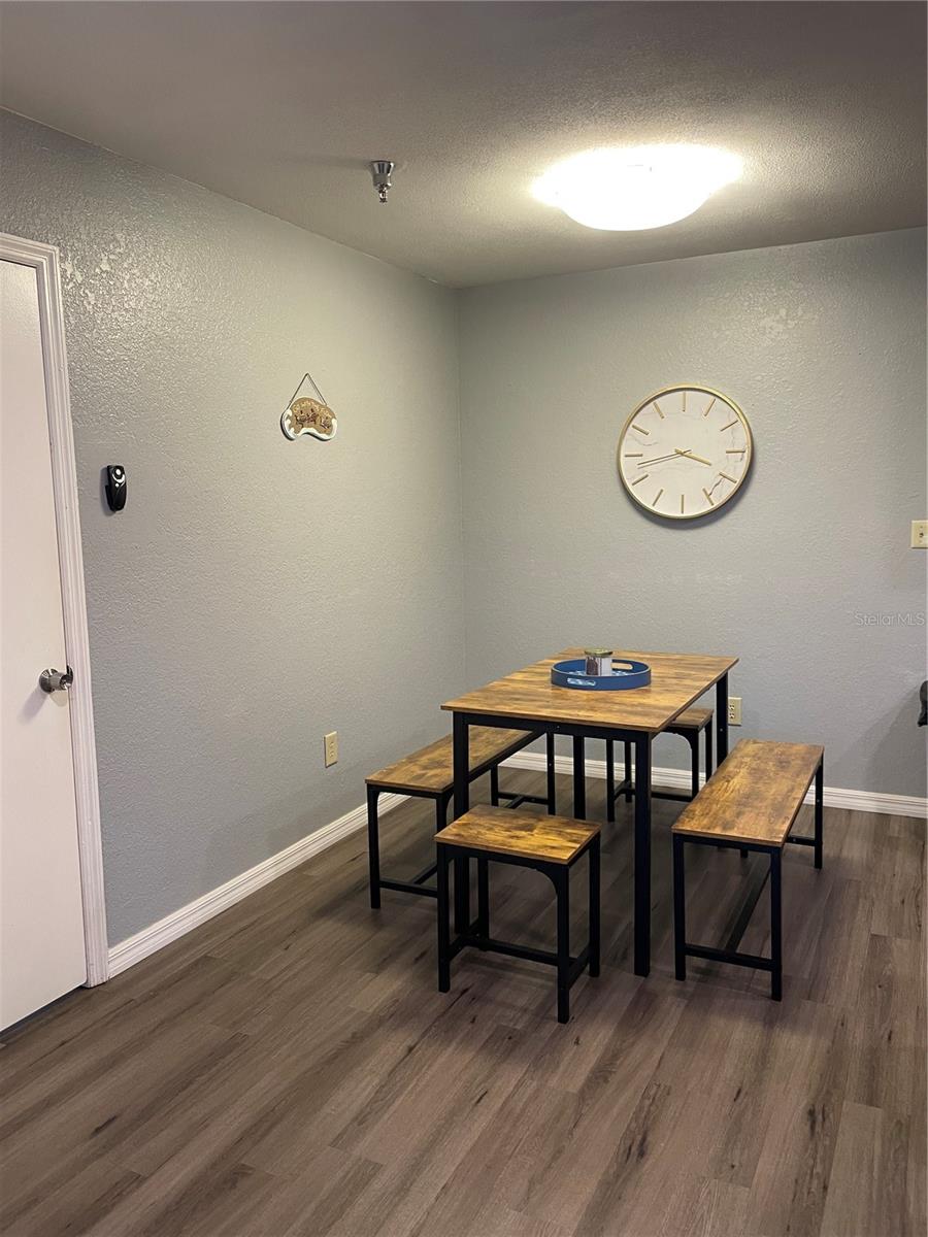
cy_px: 618
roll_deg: +2.3
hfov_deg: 53.1
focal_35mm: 26
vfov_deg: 67.3
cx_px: 464
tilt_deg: -5.9
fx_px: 929
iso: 160
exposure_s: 1/60
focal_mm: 4.2
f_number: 1.6
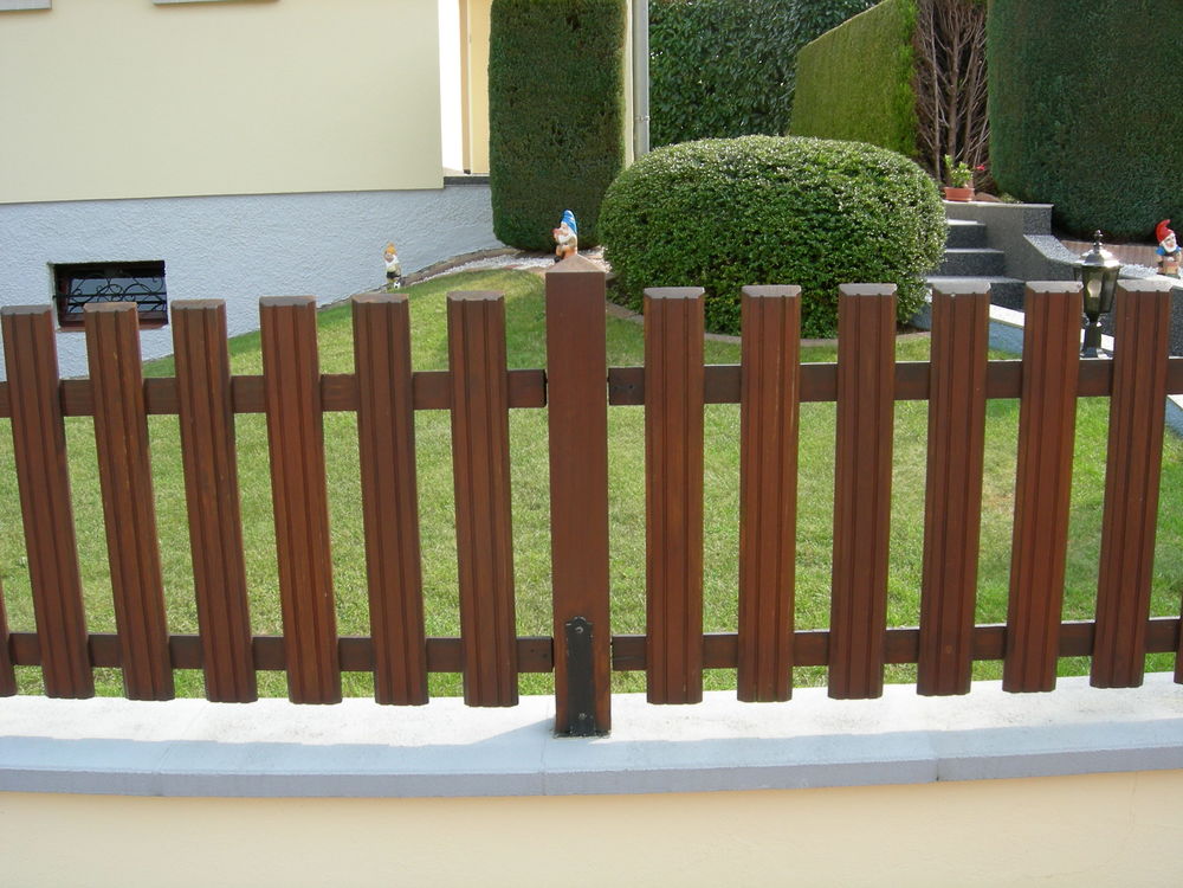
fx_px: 1230
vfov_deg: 39.7
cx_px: 592
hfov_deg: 51.4
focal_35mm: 36
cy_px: 444
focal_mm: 7.5
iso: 64
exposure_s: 1/117
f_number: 4.8
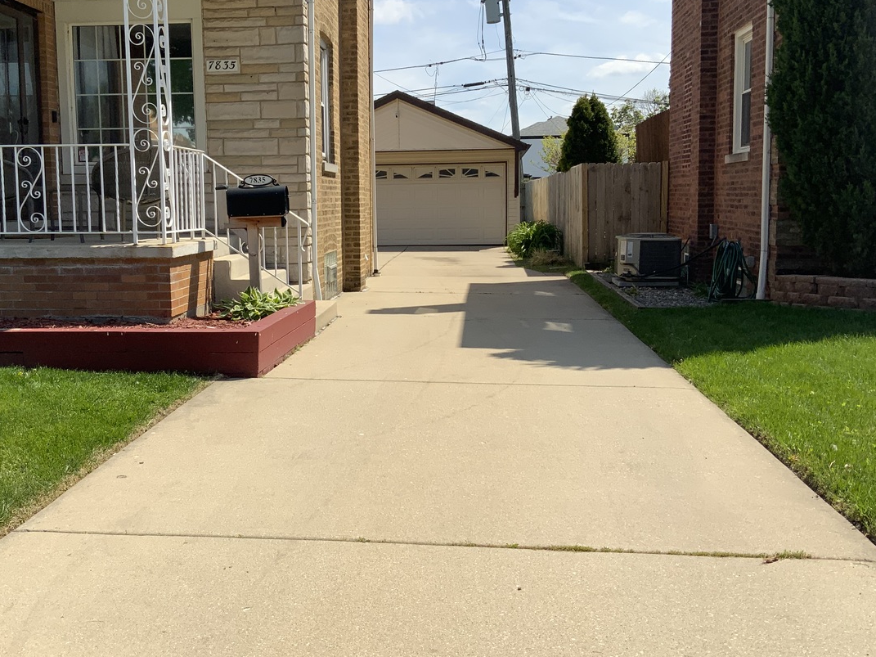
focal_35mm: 39
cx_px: 376
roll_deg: +1.1
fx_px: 987
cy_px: 289
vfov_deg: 36.8
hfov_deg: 47.7
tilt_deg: -4.8
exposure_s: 1/2667
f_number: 1.8
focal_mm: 3
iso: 20
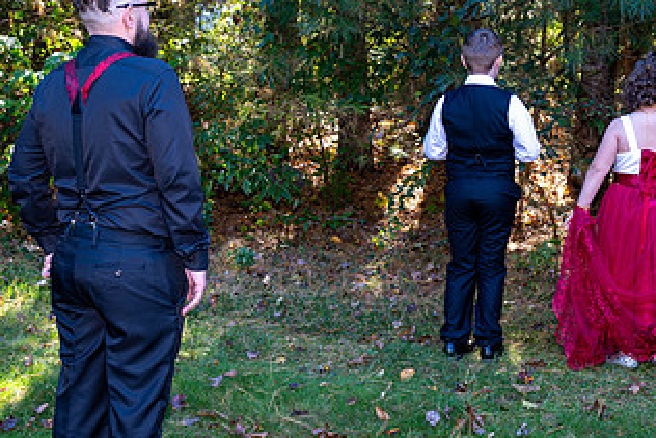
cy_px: 243
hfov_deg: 26.3
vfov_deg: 17.7
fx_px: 1404
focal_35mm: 77
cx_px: 394
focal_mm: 42
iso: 360
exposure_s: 1/60
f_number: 5
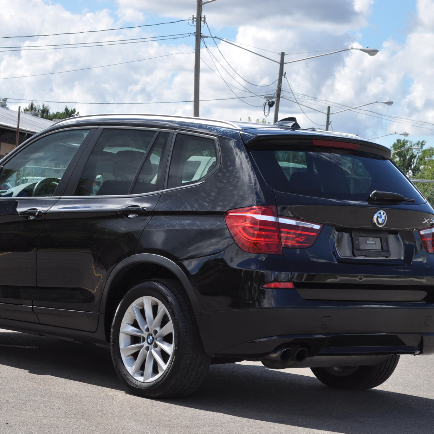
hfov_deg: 15.9
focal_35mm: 110
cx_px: 160
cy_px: 220
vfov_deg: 15.9
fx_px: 1556
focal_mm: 55
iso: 200
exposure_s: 1/320
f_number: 9
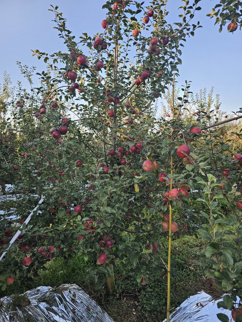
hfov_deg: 58.9
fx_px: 214
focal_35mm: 23
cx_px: 121
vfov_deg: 73.9
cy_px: 161
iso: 25
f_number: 1.7
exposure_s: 1/180
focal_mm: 6.3
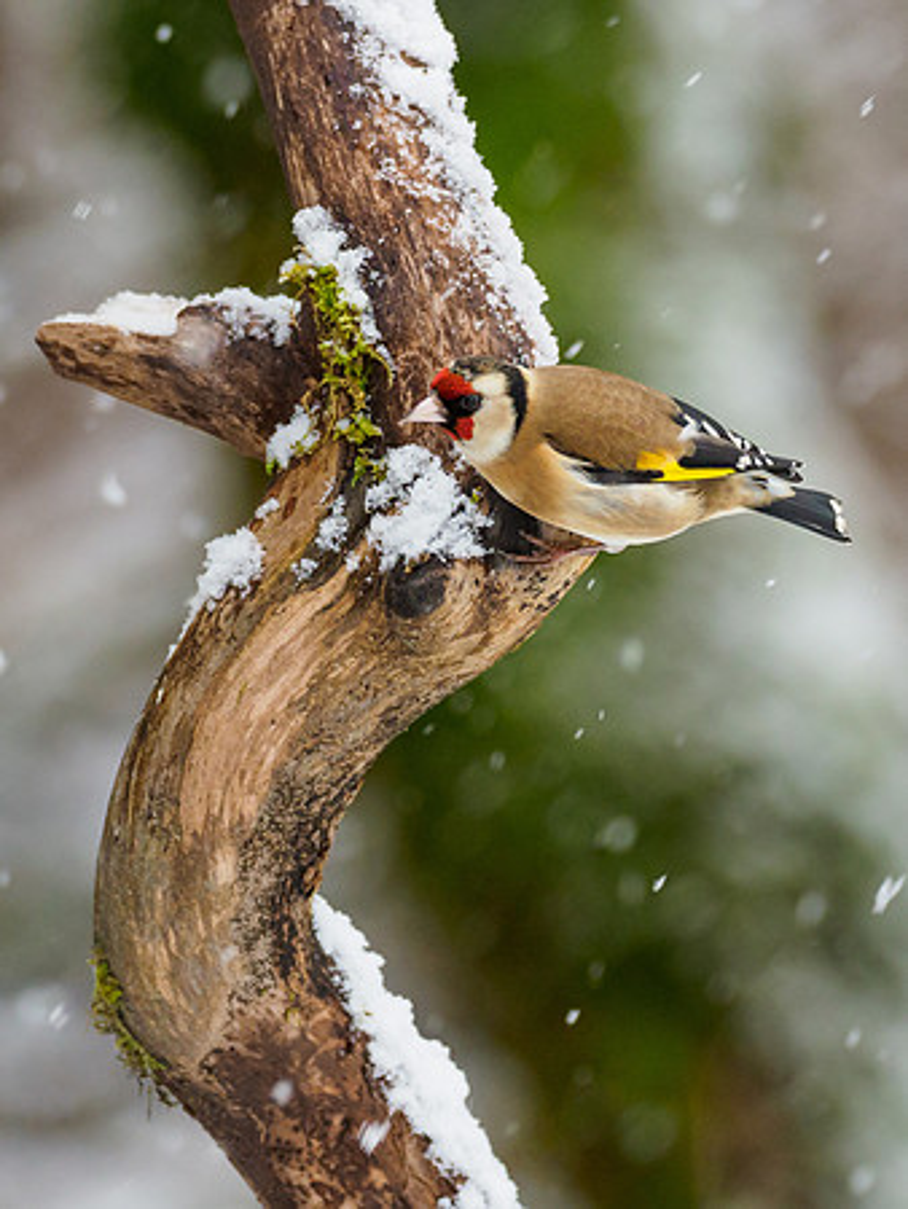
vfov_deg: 1.8
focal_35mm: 1127
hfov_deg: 1.3
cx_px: 412
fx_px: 39380
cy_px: 364
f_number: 4
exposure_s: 1/320
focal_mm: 300
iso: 1000
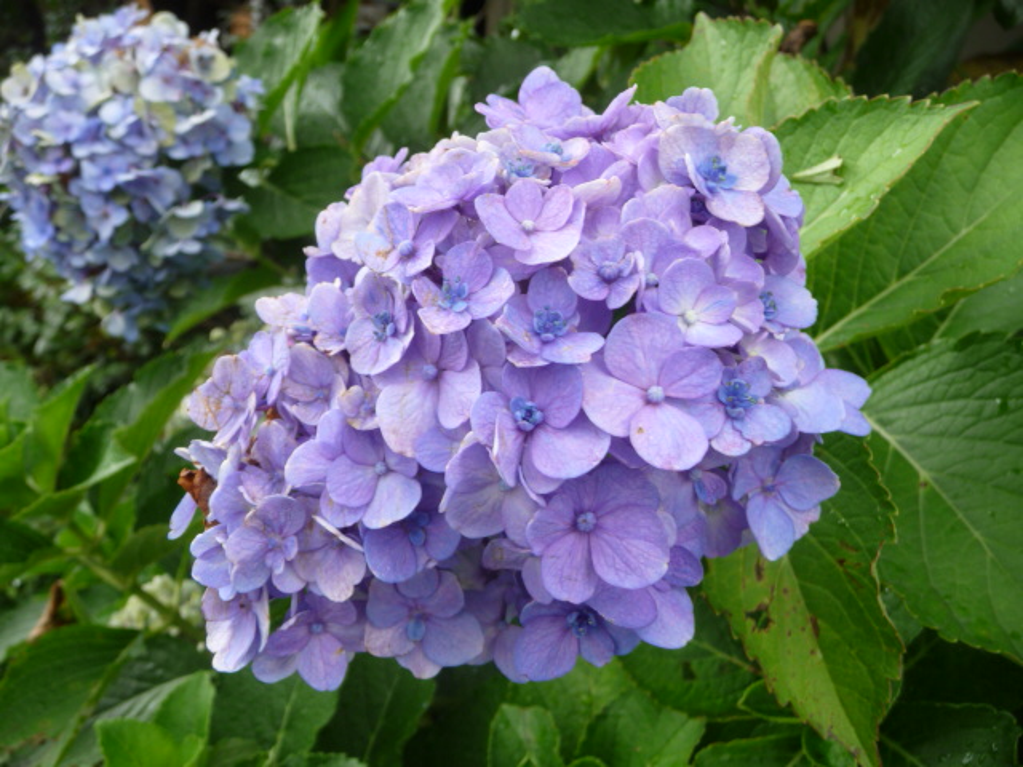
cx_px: 512
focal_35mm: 28
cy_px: 384
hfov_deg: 63.4
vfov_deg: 49.7
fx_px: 827
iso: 100
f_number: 3.3
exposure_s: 1/30
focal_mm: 4.7
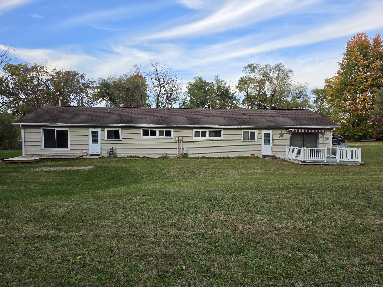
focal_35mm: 23
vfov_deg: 58.9
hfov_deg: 73.9
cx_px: 192
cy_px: 144
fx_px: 254
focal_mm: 6.5
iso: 64
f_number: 1.4
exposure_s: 1/2105
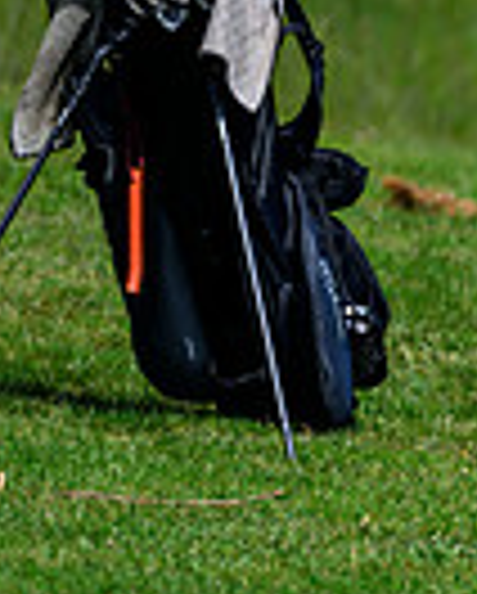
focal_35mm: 2014
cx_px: 1365
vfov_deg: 1.0
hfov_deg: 0.8
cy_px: -353
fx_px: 35459
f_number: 4.5
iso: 500
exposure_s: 1/5000
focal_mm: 400
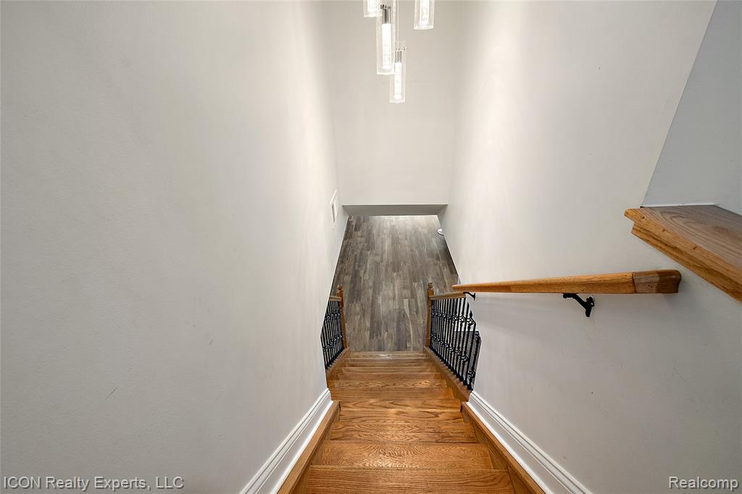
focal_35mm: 15
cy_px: 247
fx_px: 309
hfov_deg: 100.4
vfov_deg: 77.3
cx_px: 371
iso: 400
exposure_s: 1/15
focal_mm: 10
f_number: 8
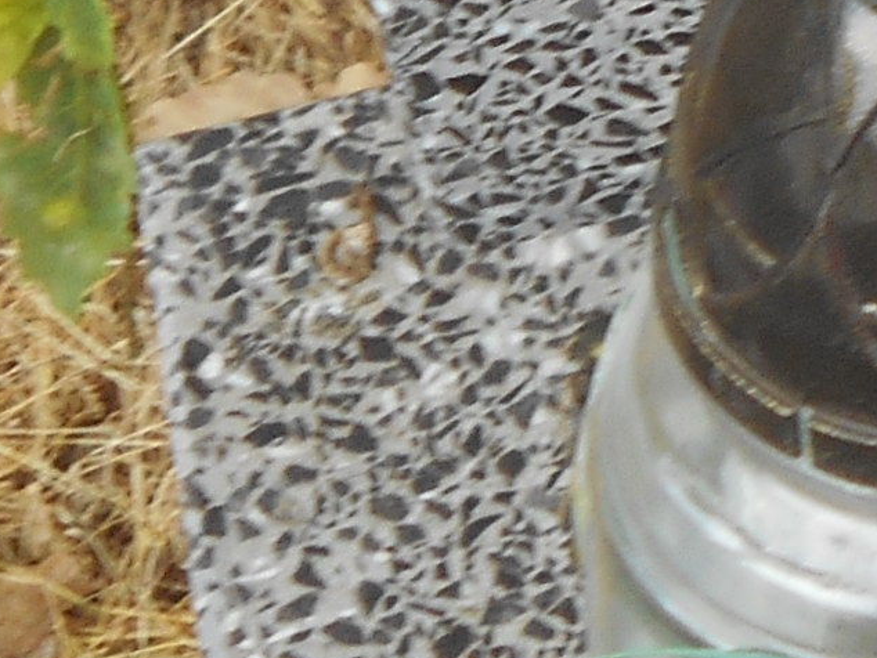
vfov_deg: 5.6
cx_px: 2096
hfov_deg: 7.3
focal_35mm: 253
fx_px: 6412
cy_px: -1113
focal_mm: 7.7
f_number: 4.2
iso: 80
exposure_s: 1/100
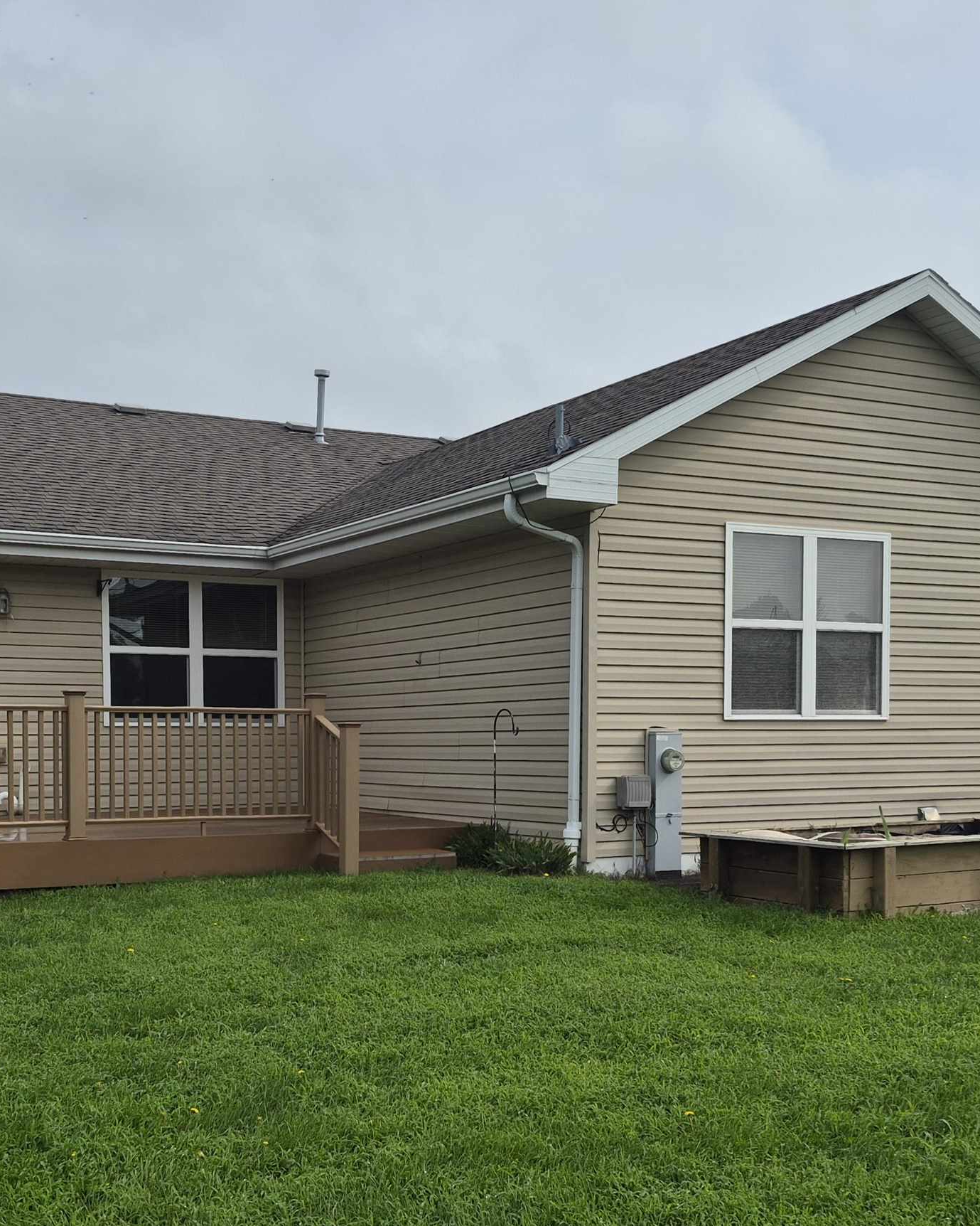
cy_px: 784
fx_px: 1450
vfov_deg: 45.3
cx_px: 394
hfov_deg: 37.2
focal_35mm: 40
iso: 80
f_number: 1.8
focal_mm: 5.4
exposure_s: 1/6480
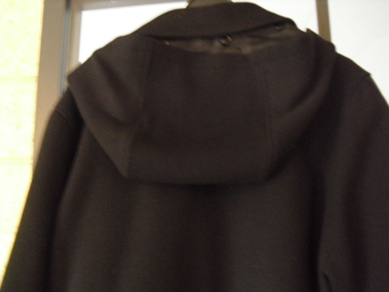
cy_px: 146
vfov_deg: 39.7
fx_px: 405
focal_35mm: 36
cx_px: 194
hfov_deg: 51.4
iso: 800
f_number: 3.1
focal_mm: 6.3
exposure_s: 1/8
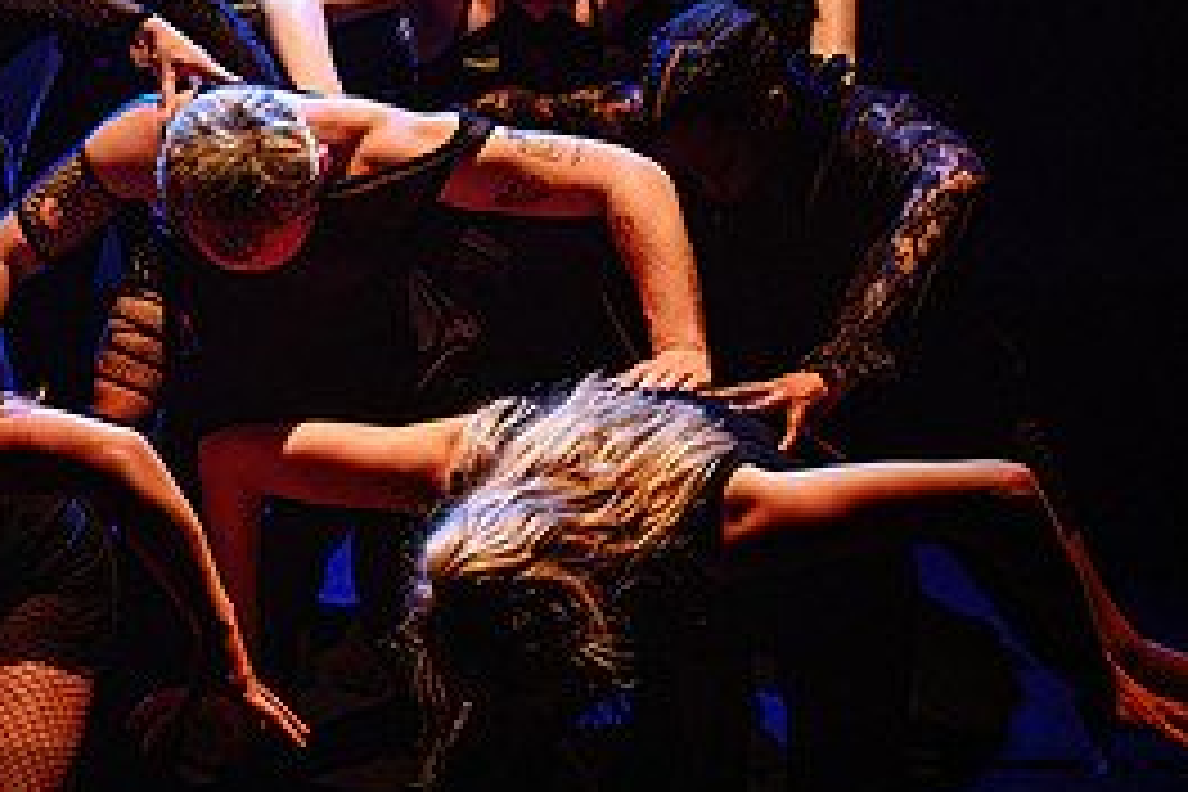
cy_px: 606
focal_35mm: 81
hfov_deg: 23.1
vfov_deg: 16.8
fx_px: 2673
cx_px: -204
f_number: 2.8
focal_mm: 24
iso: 12800
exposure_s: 1/300
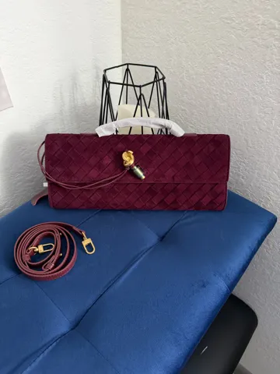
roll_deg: -1.7
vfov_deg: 71.6
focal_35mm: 24
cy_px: 187
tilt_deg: -43.7
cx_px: 140
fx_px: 259
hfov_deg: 56.8
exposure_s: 1/40
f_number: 1.78
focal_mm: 6.76
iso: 1000
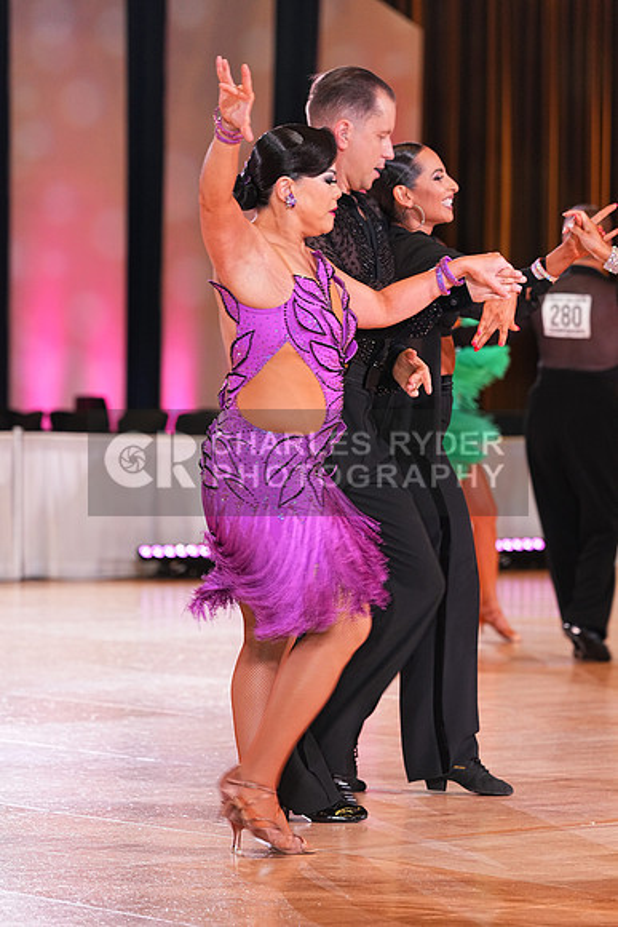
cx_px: 309
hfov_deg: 9.1
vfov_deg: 13.6
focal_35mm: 151
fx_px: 3886
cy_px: 464
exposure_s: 1/200
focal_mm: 151
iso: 2000
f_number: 4.5
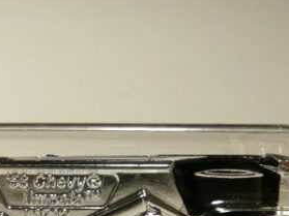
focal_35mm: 84
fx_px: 701
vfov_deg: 17.3
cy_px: 195
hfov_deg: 23.0
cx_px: 56
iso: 100
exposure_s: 1/125
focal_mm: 4.6
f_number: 2.8
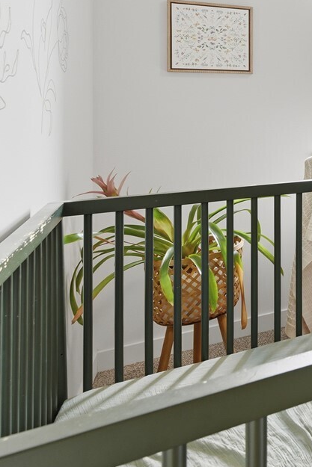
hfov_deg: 21.8
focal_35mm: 38
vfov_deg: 47.7
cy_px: 89
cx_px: 562
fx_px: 494
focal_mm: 14
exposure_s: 1/200
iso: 200
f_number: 8
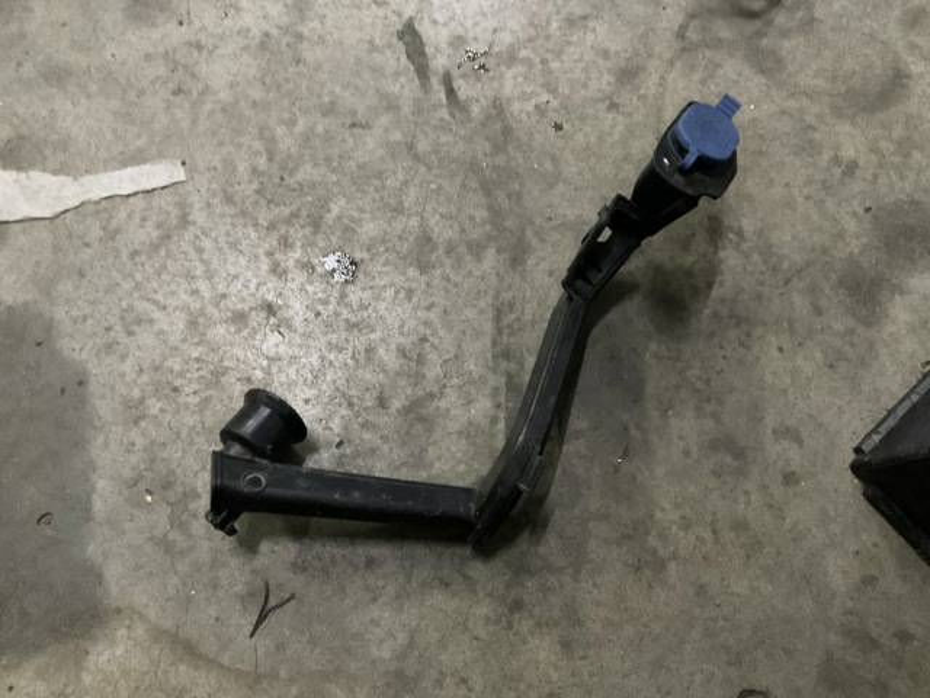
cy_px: 349
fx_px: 779
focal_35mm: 29
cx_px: 465
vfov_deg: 48.2
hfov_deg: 61.7
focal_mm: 3
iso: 500
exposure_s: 1/25
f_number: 1.8
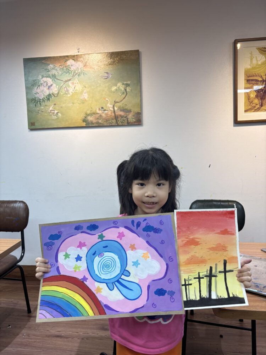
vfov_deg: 67.3
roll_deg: +0.6
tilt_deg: -6.1
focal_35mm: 26
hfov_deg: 53.1
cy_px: 178
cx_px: 133
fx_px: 266
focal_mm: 5.96
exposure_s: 1/100
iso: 40
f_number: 1.6
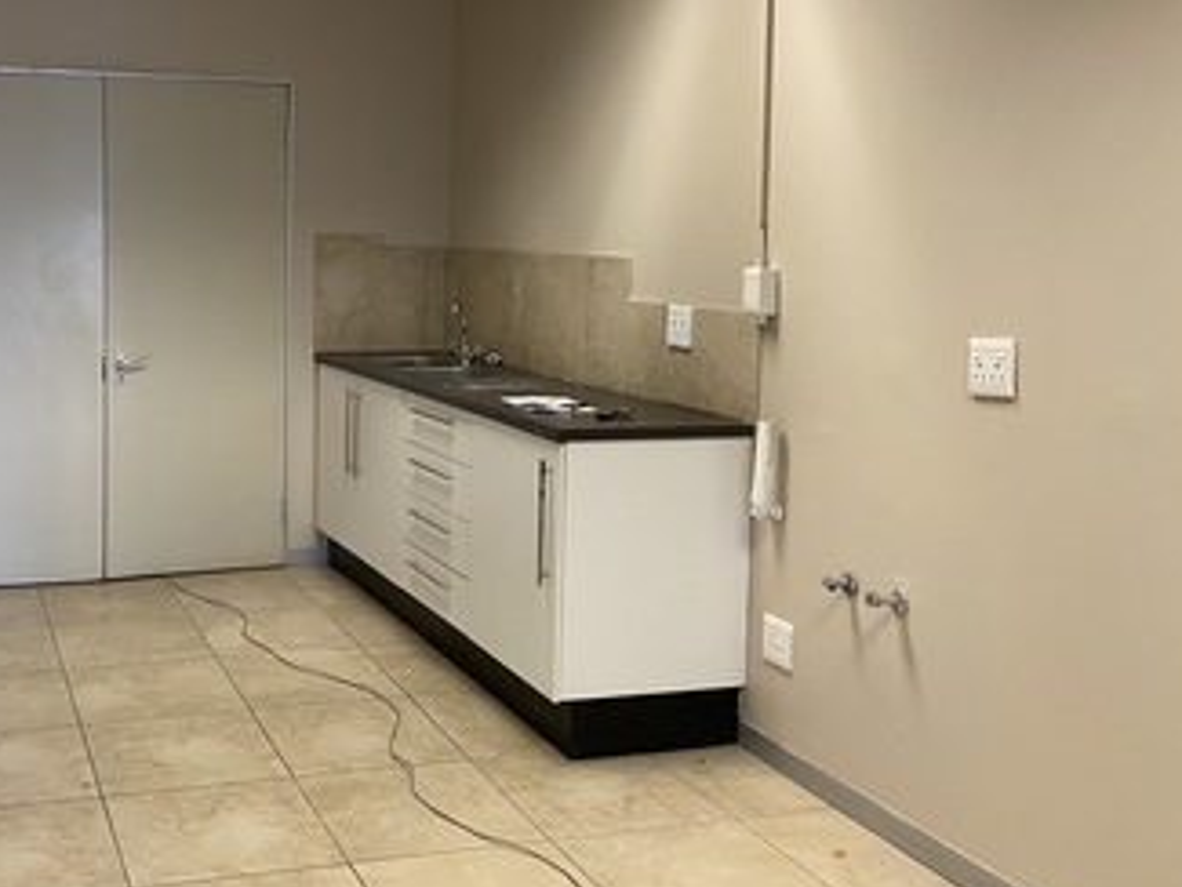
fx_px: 1366
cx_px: 306
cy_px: 329
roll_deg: -1.0
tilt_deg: -5.0
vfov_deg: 35.8
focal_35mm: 40
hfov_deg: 45.3
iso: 125
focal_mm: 4.25
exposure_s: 1/50
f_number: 1.8
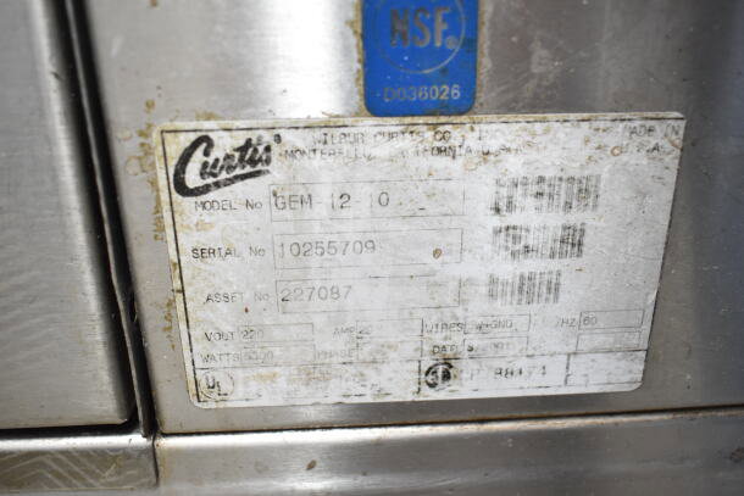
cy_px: 248
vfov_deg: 41.7
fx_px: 651
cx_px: 372
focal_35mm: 32
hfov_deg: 59.5
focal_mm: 21
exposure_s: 1/30
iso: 2000
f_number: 3.8
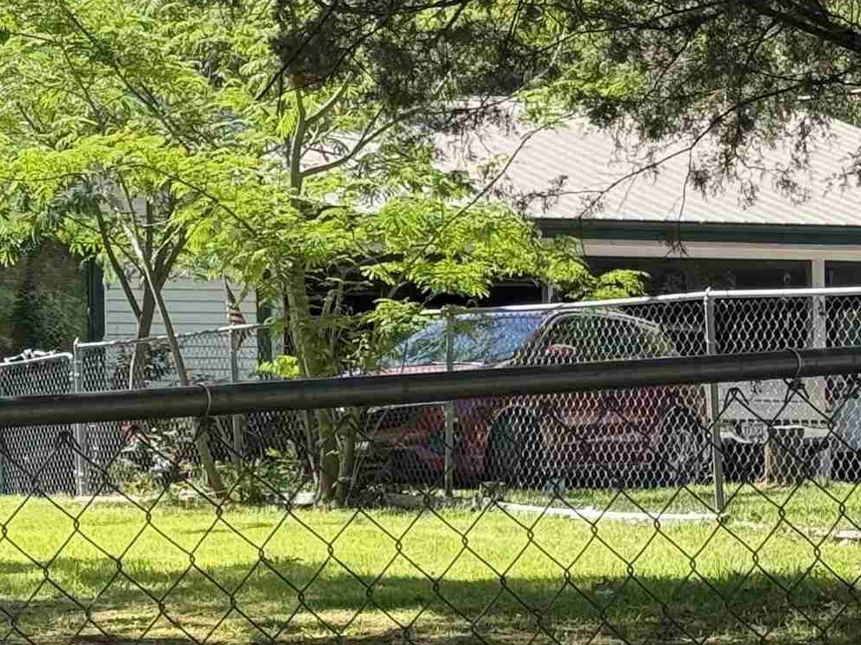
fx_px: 3705
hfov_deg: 12.9
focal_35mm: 149
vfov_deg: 9.9
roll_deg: +0.3
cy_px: 227
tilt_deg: +4.9
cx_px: -169
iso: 64
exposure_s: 1/712
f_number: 1.78
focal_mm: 6.76
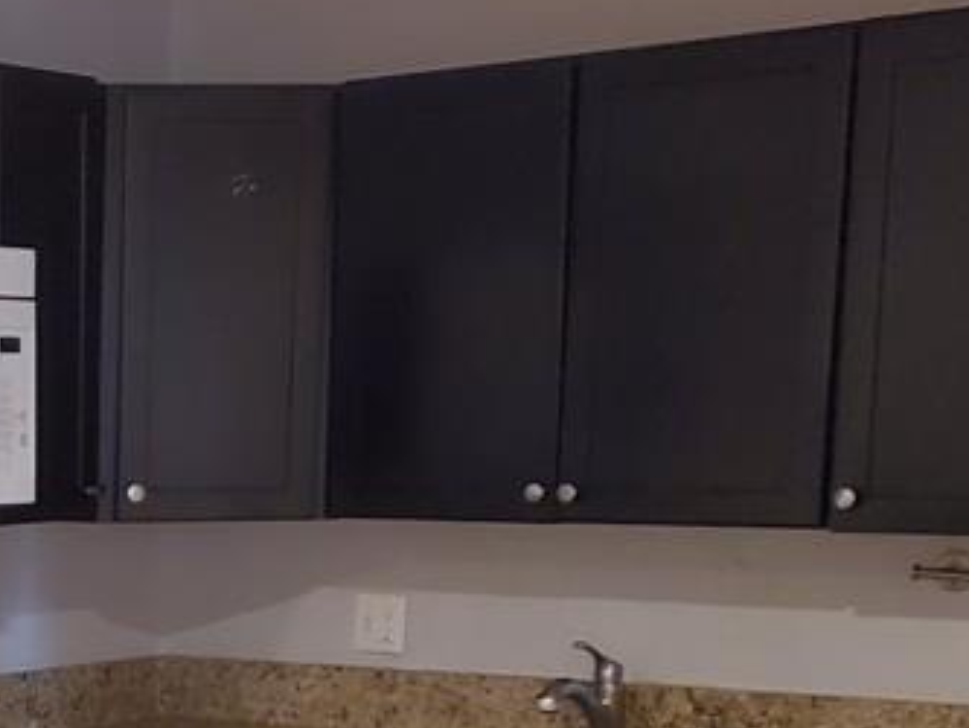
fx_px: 2240
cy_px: 850
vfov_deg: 17.6
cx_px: -119
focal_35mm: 80
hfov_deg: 22.9
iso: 640
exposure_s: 1/40
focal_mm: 4.3
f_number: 1.5
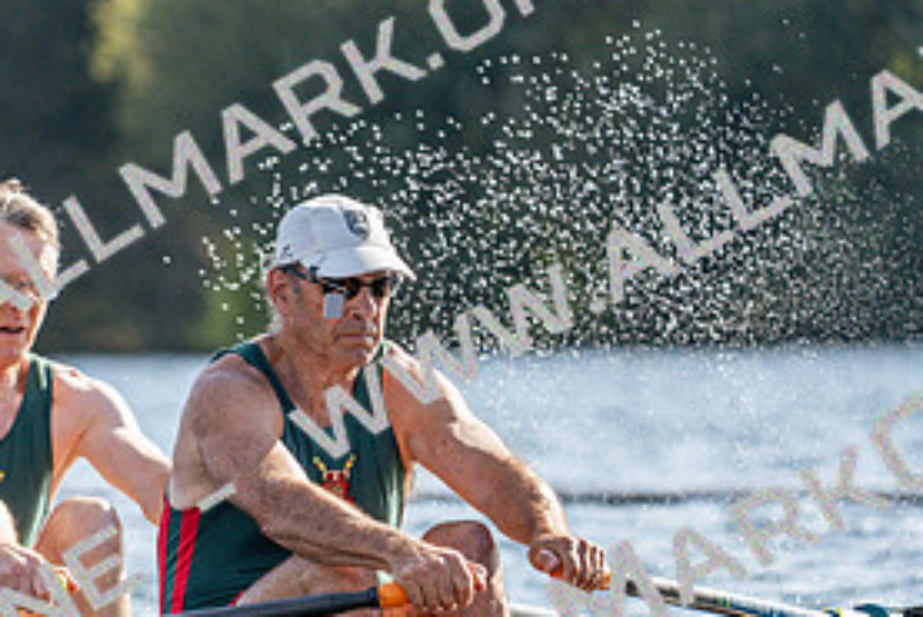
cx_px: 47
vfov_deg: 2.5
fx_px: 14185
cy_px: 515
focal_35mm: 553
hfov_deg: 3.7
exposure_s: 1/1600
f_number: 5.6
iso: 400
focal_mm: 264
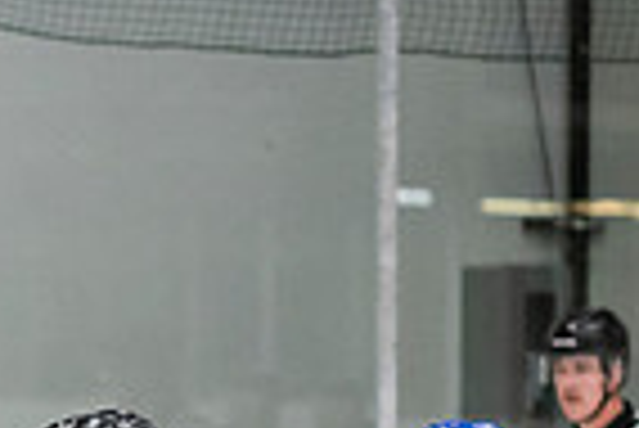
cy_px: 962
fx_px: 10234
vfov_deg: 2.4
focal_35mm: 576
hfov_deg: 3.6
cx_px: 95
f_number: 3.2
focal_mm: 92
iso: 2000
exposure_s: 1/640
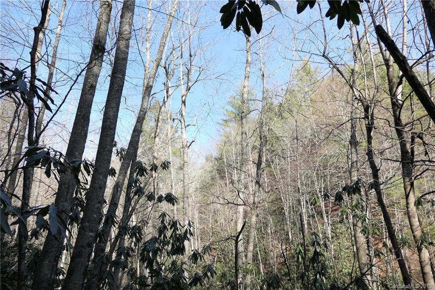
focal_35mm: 24
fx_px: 290
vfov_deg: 53.1
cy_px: 145
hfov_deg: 73.8
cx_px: 218
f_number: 1.4
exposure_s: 1/2000
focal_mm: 8.8
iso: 125
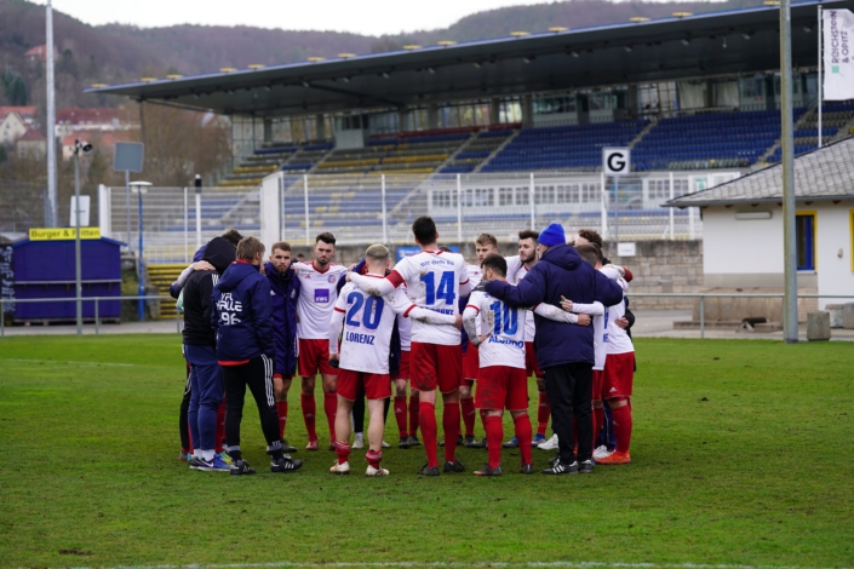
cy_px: 284
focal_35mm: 114
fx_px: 2704
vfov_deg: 12.0
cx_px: 427
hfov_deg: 17.9
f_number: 4
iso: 125
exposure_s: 1/125
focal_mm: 114
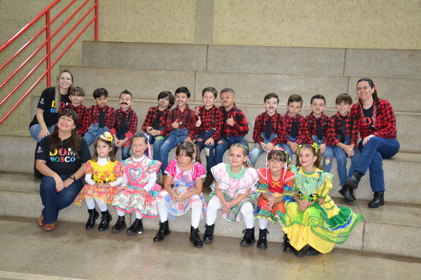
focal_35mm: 39
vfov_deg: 34.2
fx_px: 456
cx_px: 210
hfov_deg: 49.6
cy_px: 140
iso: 2800
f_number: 3.8
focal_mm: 26
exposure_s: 1/60
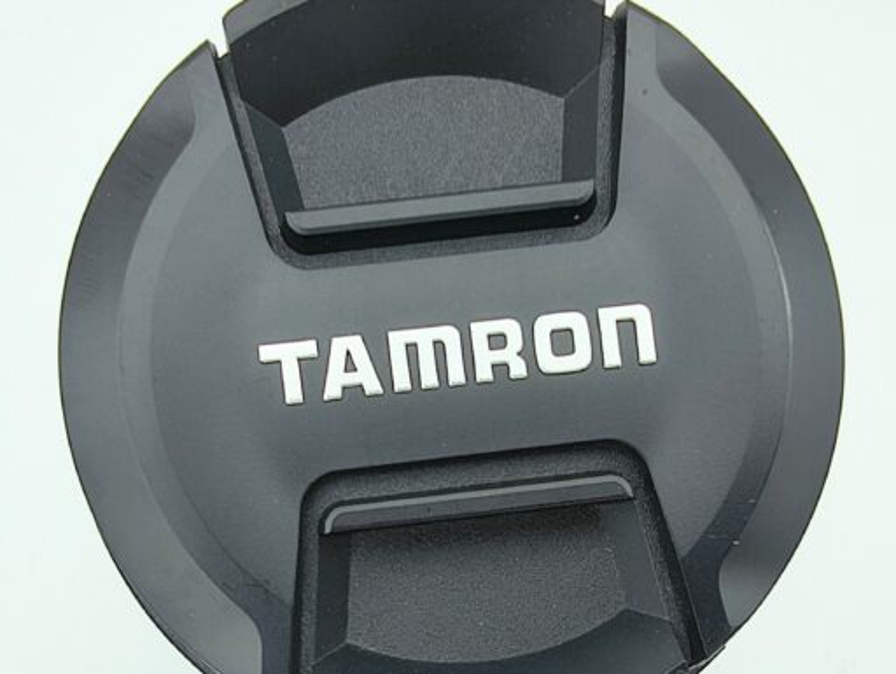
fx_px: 622
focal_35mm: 24
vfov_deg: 56.9
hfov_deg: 71.5
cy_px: 337
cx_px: 448
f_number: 2
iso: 156
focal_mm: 1.83
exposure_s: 1/100
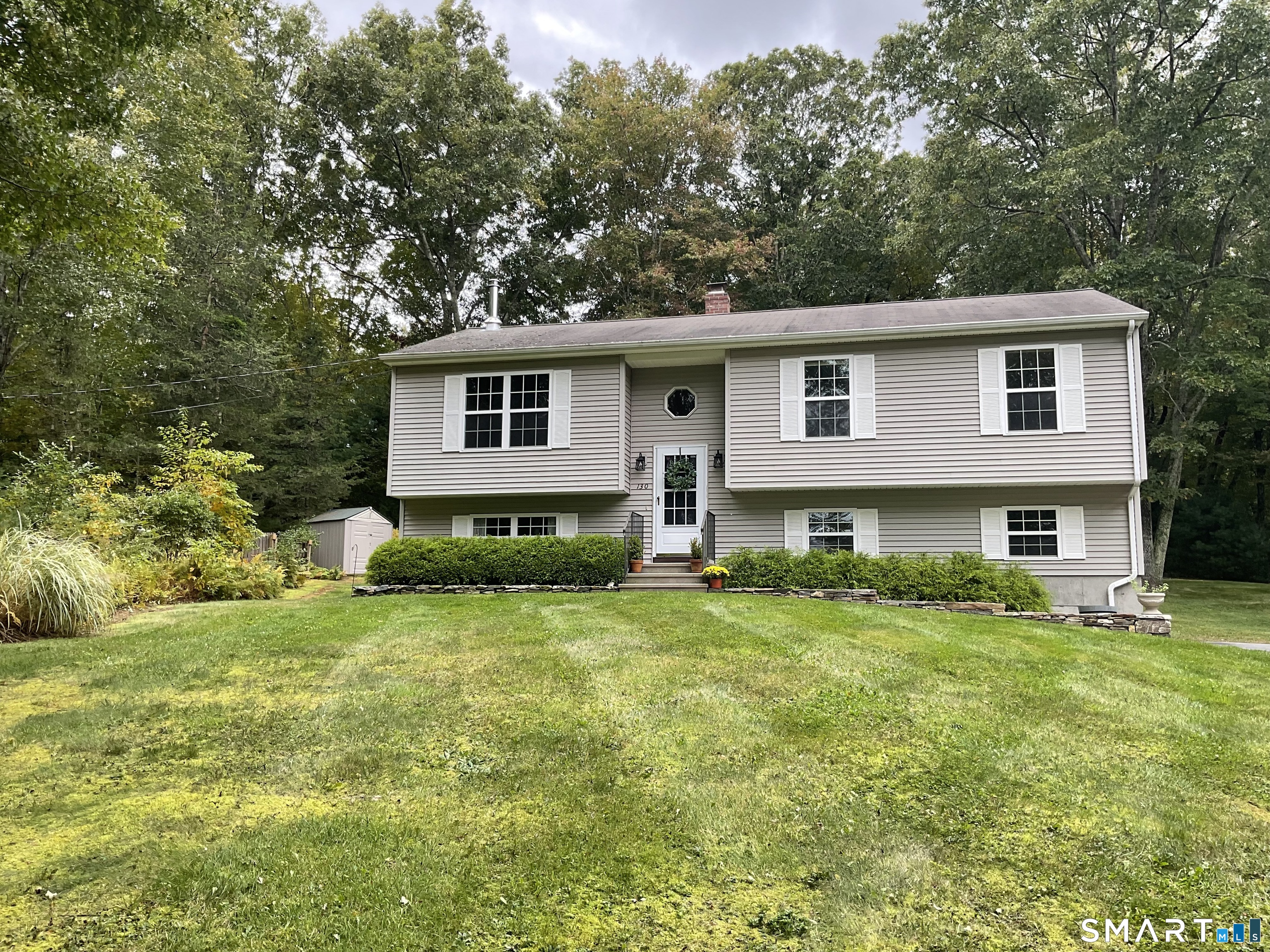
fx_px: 1064
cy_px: 476
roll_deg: -0.8
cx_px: 635
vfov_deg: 48.2
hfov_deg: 61.7
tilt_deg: +7.4
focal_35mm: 29
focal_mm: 3
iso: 20
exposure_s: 1/122
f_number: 1.8
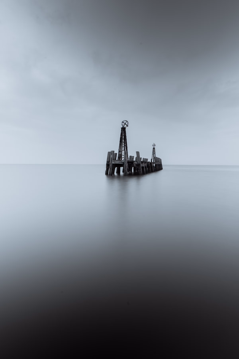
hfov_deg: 61.9
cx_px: 120
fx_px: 199
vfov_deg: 84.0
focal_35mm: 20
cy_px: 180
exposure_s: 30
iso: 64
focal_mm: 20
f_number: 11
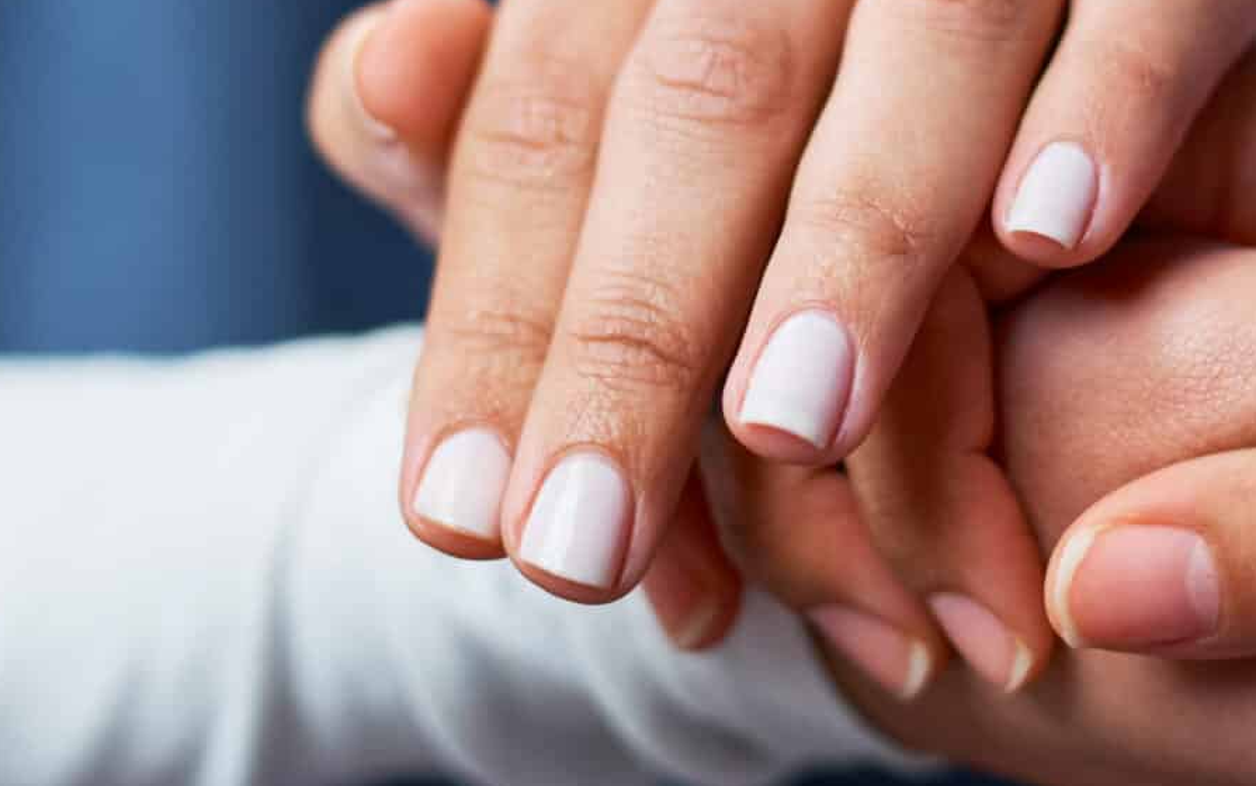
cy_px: 150
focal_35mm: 146
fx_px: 4998
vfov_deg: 9.0
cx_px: 858
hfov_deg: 14.3
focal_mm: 50
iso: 200
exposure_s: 1/160
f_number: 2.5
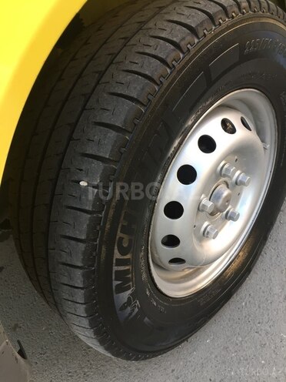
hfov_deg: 48.2
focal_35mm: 29
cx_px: 143
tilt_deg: -43.6
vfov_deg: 61.7
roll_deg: +23.9
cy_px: 191
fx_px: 319
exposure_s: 1/33
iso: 32
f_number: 2.2
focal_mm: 4.15
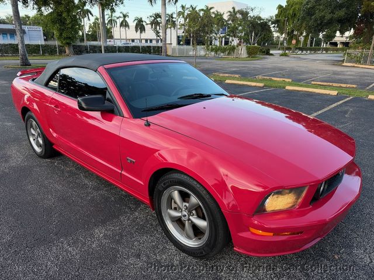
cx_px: 187
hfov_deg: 71.6
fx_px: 259
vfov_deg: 56.8
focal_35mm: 24
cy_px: 140
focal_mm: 6.76
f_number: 1.78
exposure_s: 1/236
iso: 80
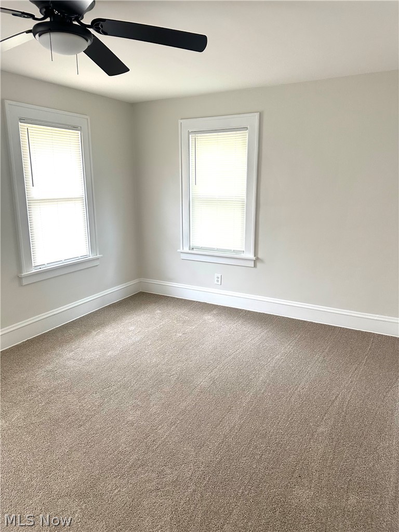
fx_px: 369
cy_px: 266
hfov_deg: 56.8
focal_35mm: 24
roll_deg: +0.0
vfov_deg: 71.6
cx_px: 200
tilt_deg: -11.3
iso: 200
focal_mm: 6.86
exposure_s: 1/121
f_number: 1.78
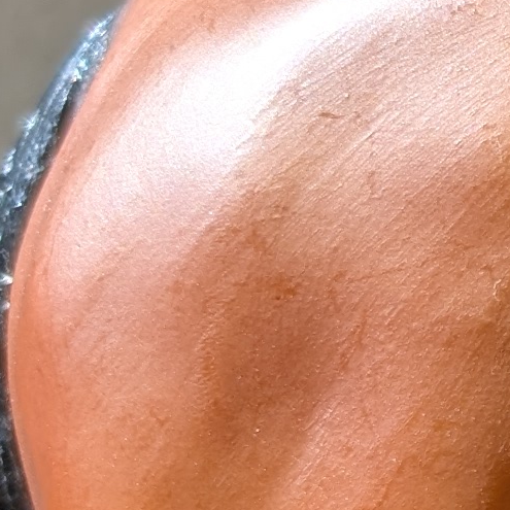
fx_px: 2917
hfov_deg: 8.1
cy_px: 500
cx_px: 1651
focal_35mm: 175
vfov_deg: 9.9
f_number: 1.68
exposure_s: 1/139
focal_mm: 6.9
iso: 18
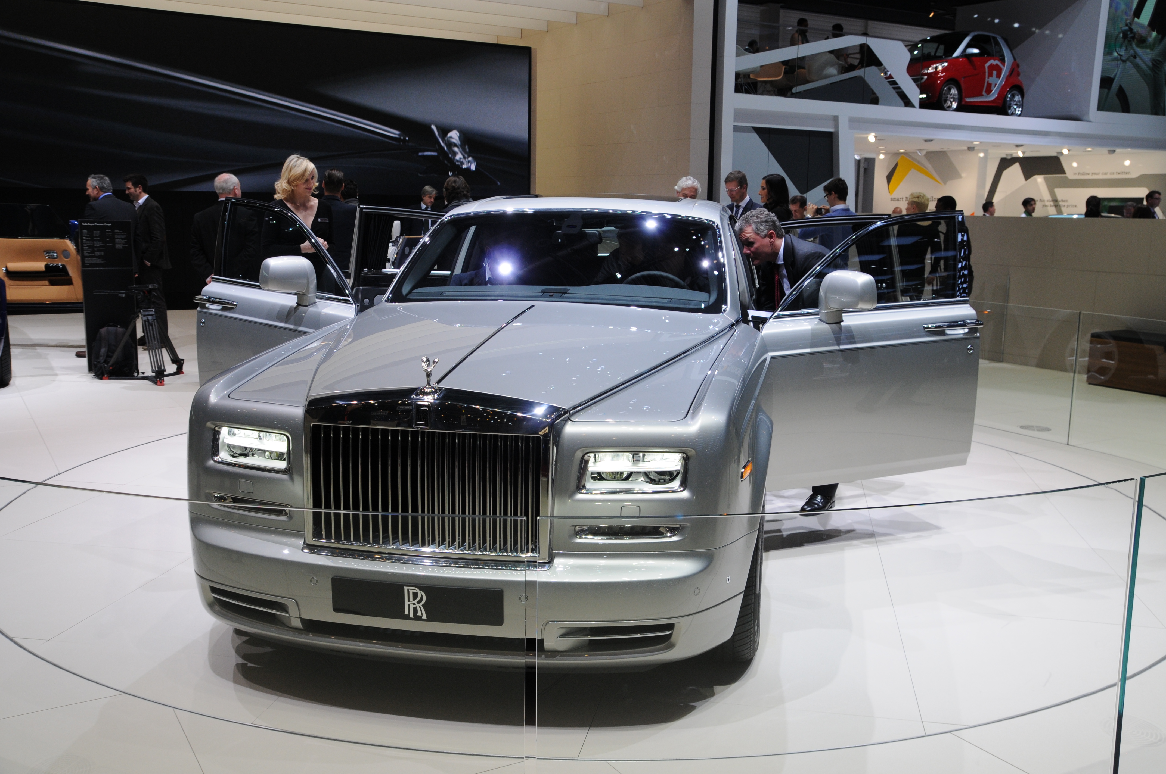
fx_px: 1068
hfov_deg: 57.3
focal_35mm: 33
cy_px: 387
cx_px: 583
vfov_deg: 39.9
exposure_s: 1/250
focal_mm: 22
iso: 400
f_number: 8
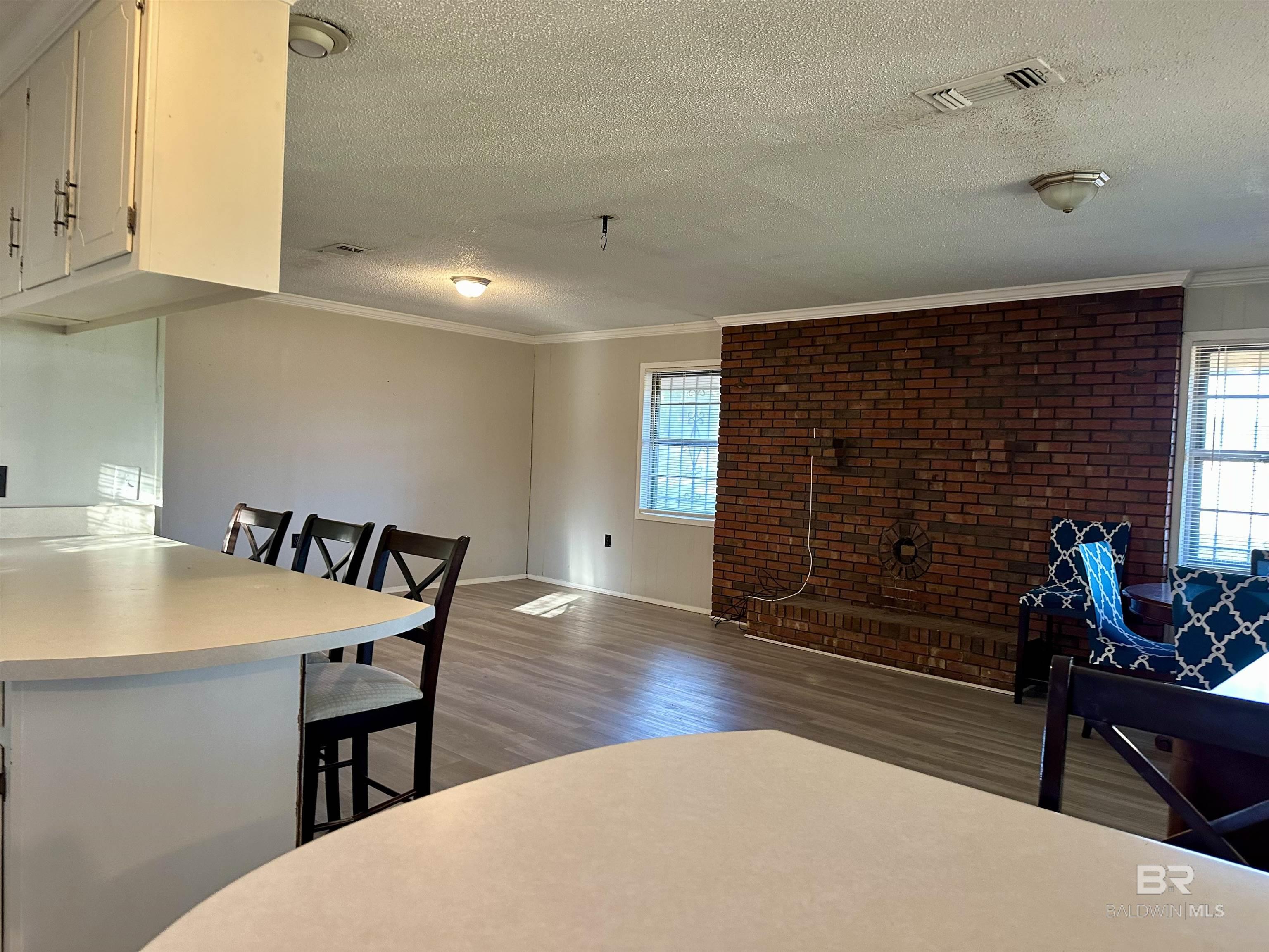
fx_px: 880
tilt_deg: -0.3
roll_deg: -3.4
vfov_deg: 56.8
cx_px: 634
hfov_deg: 71.6
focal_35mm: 24
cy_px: 476
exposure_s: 1/60
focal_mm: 6.86
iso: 400
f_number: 1.78
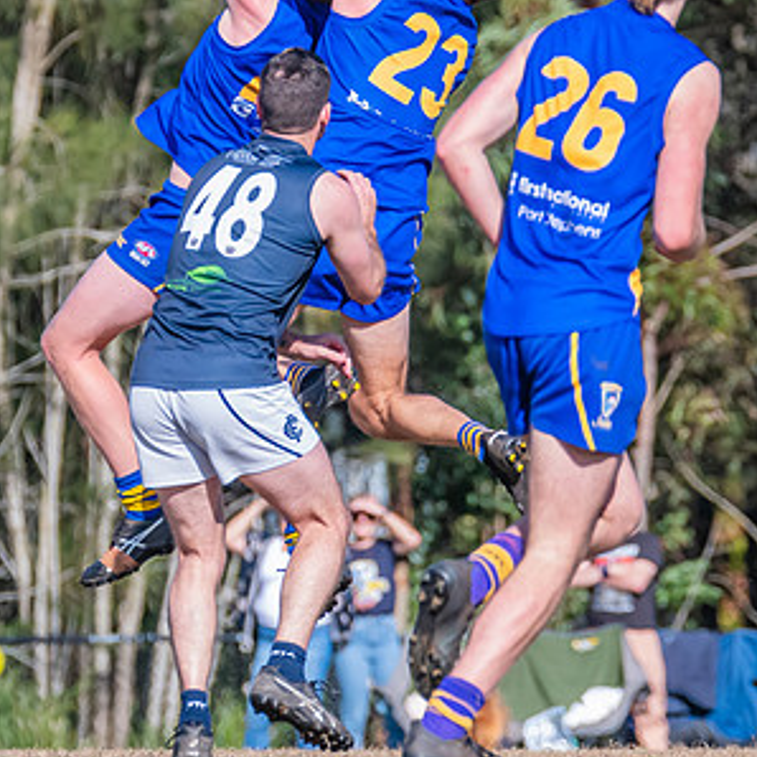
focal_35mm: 916
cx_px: 302
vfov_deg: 1.9
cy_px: 69
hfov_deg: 1.9
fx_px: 22663
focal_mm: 310
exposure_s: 1/2000
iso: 800
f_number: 7.1
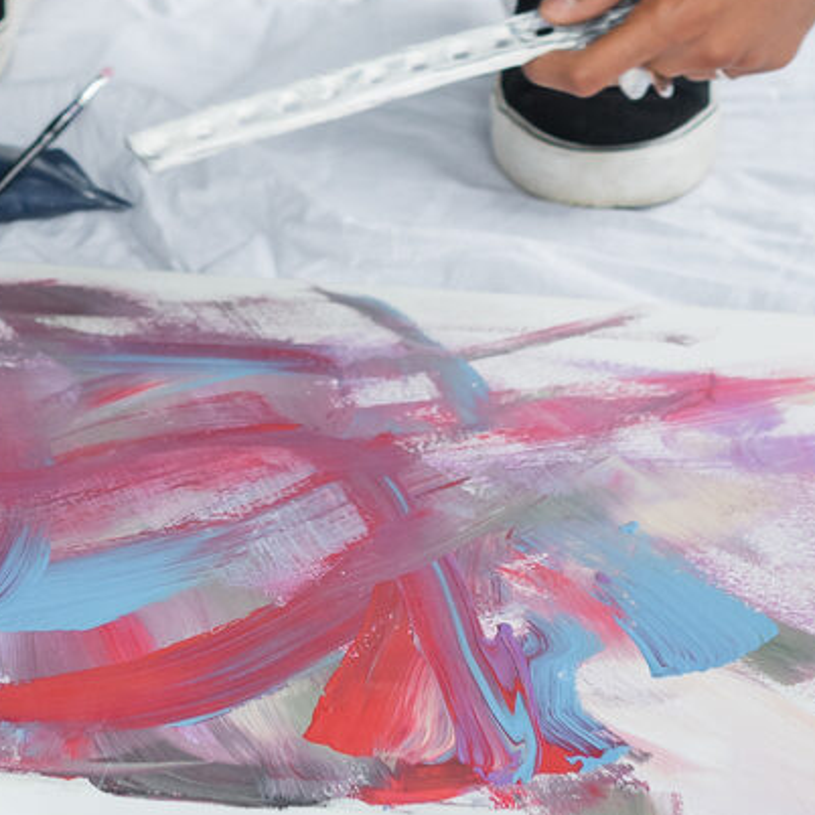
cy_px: -495
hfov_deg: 9.2
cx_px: 262
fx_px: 5061
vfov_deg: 8.9
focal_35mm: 190
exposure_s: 1/160
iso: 500
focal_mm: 50
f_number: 3.5
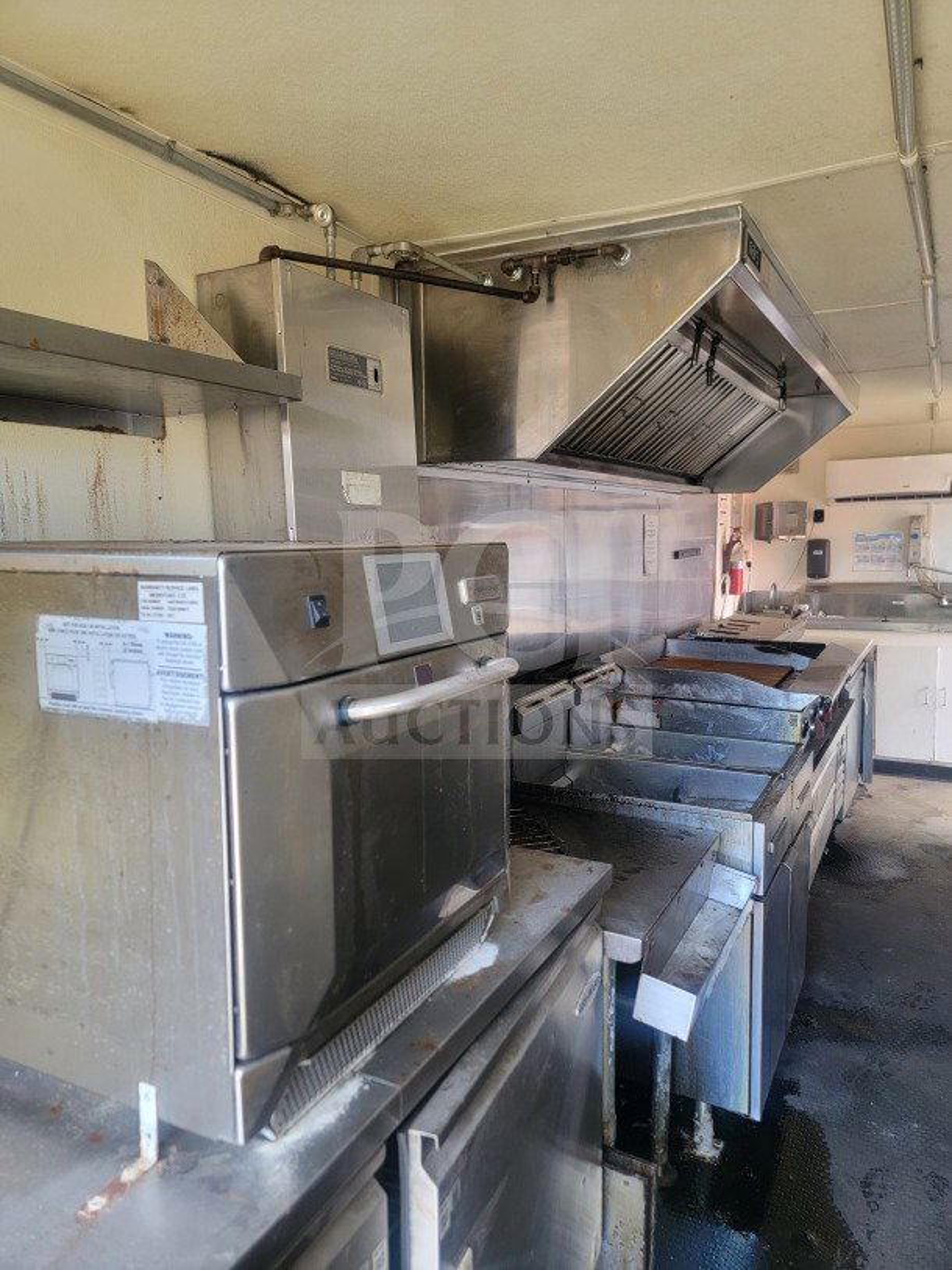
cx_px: 476
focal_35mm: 24
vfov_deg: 71.6
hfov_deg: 56.8
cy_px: 635
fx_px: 880
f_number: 1.8
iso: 100
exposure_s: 1/34.4
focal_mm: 6.7
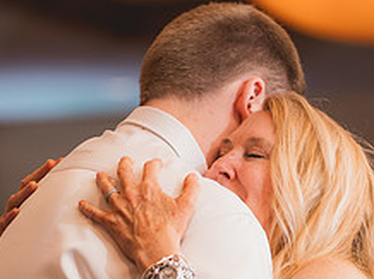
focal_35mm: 328
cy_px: 270
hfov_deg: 6.0
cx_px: 220
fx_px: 3540
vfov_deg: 4.5
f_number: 2.8
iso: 1000
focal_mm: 128
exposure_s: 1/250
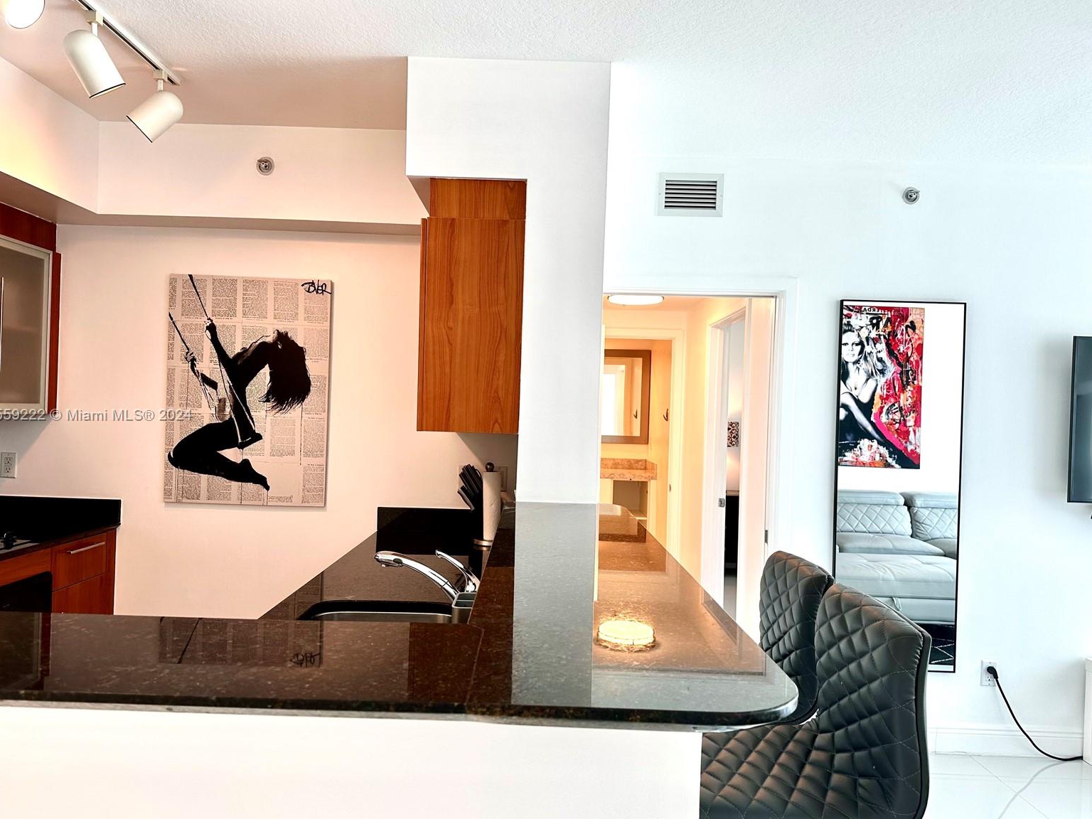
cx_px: 533
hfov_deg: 69.4
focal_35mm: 25
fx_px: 789
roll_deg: -1.8
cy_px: 416
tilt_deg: +0.1
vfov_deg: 54.9
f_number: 1.78
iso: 80
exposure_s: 1/120
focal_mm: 6.86
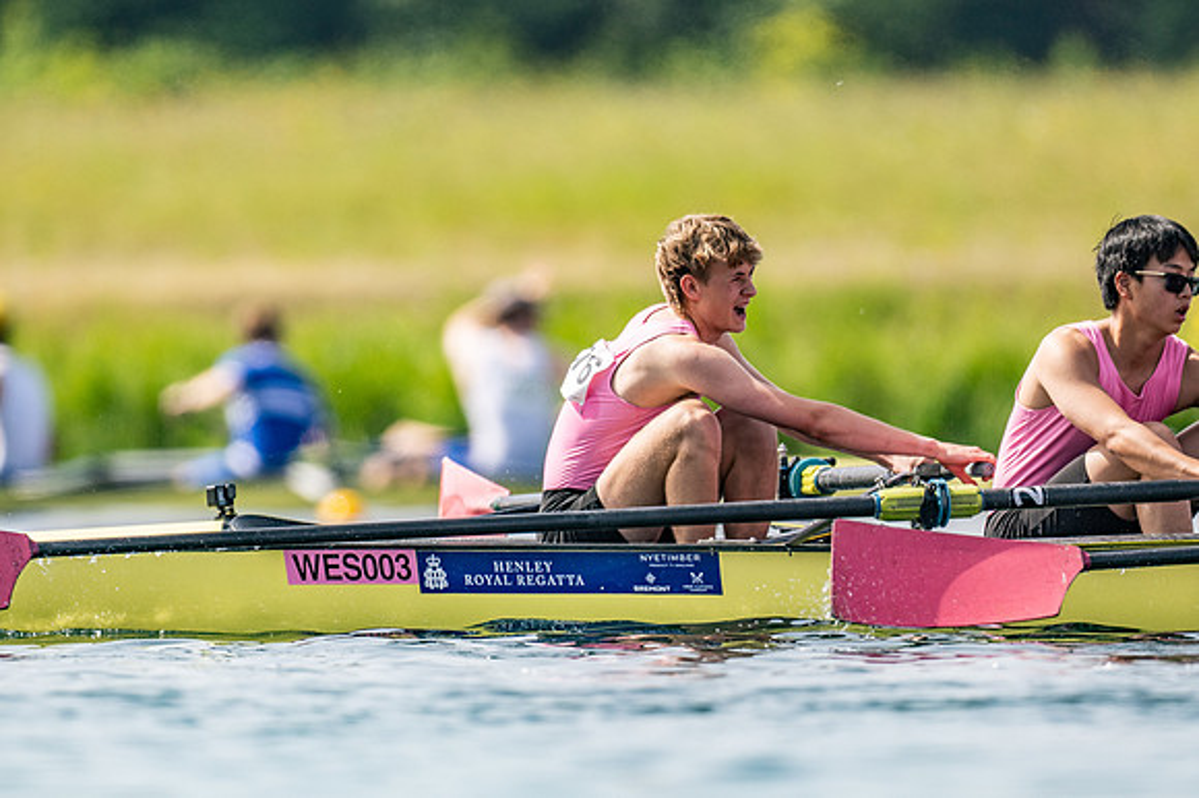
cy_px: 399
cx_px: 600
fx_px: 29957
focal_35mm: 900
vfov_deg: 1.5
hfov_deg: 2.3
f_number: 4
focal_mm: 600
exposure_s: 1/2500
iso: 200
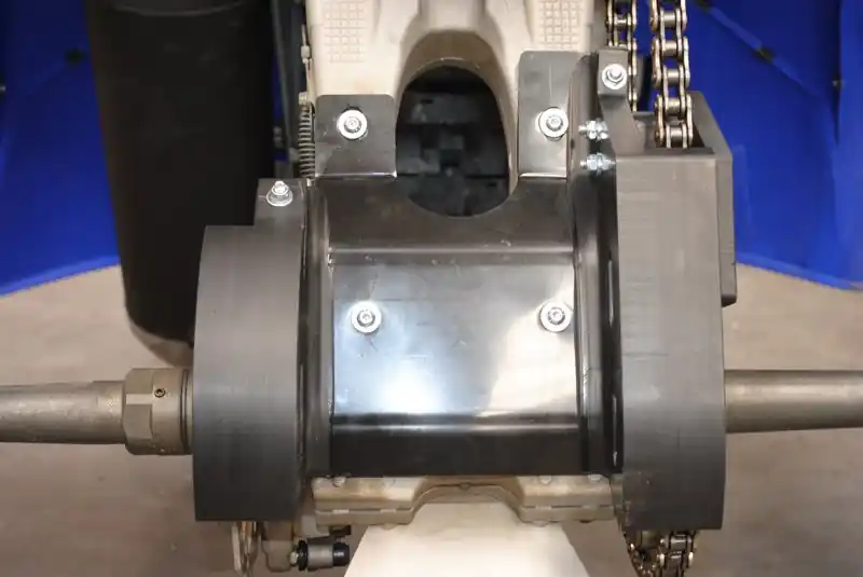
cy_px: 288
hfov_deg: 33.4
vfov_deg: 22.7
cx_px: 432
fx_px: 1440
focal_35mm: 60
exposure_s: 1/6
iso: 200
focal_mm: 40
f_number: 5.3
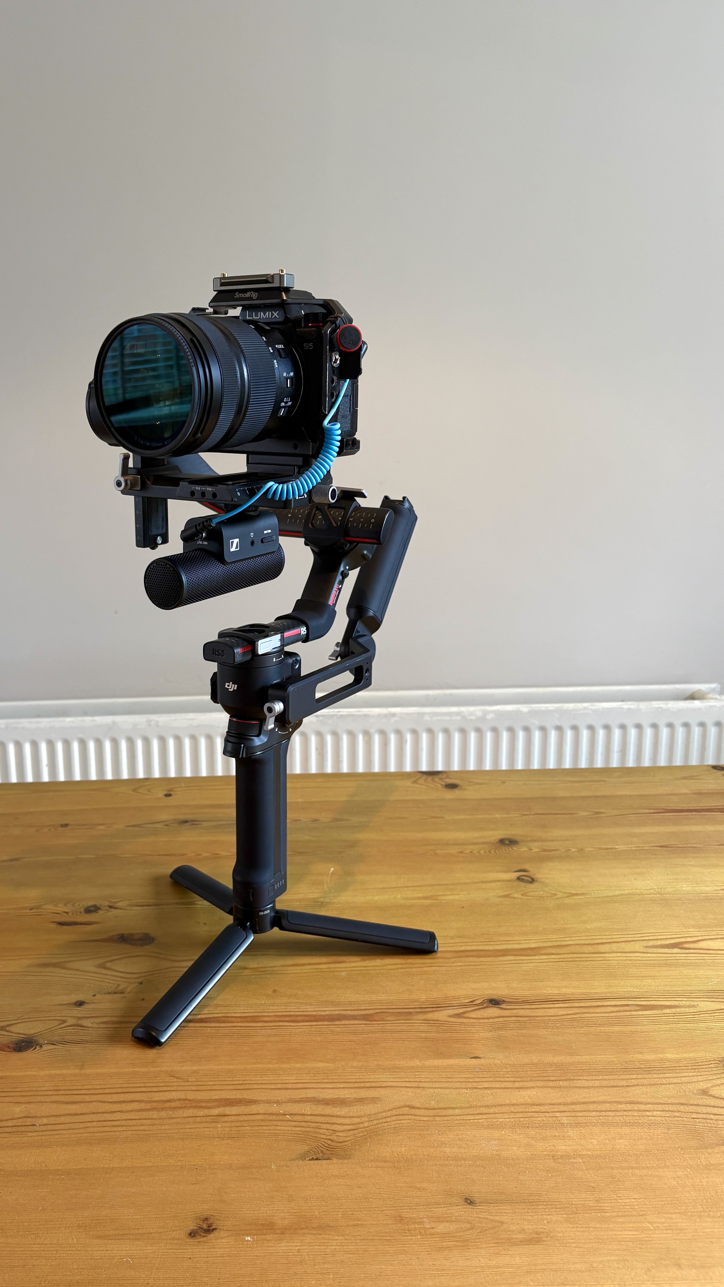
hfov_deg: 39.7
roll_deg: +0.9
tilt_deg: -13.1
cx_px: 248
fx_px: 990
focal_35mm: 29
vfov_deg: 66.1
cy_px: 645
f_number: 1.6
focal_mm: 5.96
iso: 80
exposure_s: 1/50
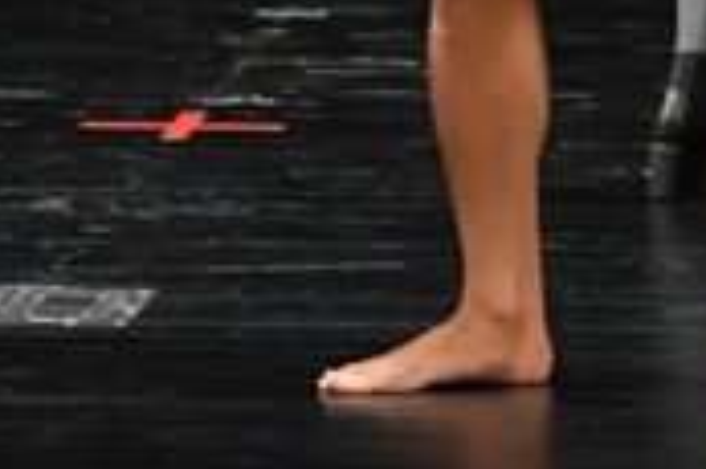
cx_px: 124
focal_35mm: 1144
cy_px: -485
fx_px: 22413
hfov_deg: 1.8
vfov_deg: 1.2
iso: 3200
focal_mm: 170
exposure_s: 1/400
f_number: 5.6
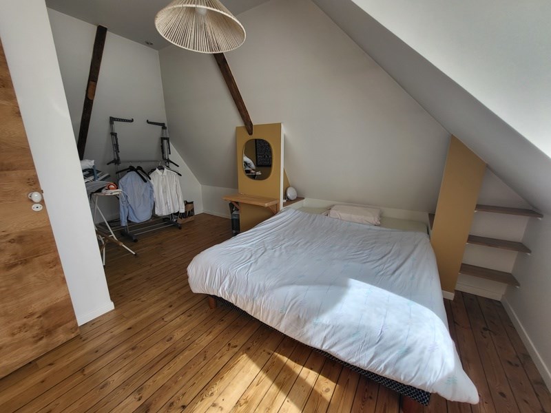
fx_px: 207
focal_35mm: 13
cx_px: 276
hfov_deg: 106.2
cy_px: 206
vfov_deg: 89.9
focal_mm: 1.74
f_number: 2.2
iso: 40
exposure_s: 1/50
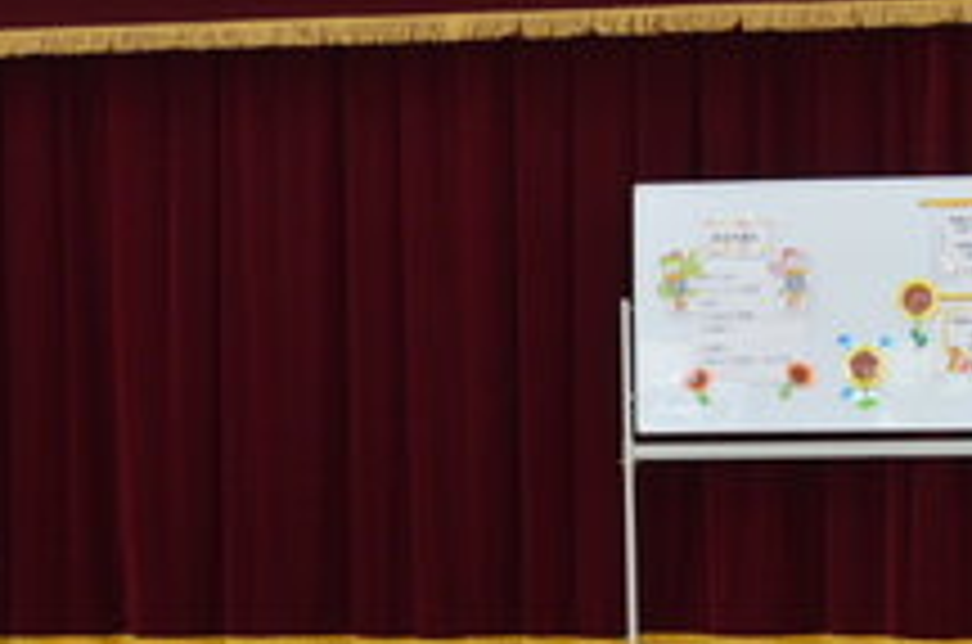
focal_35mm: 153
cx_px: 709
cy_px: 667
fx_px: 4122
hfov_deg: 13.4
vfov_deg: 8.9
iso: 800
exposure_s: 1/60
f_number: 5
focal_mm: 34
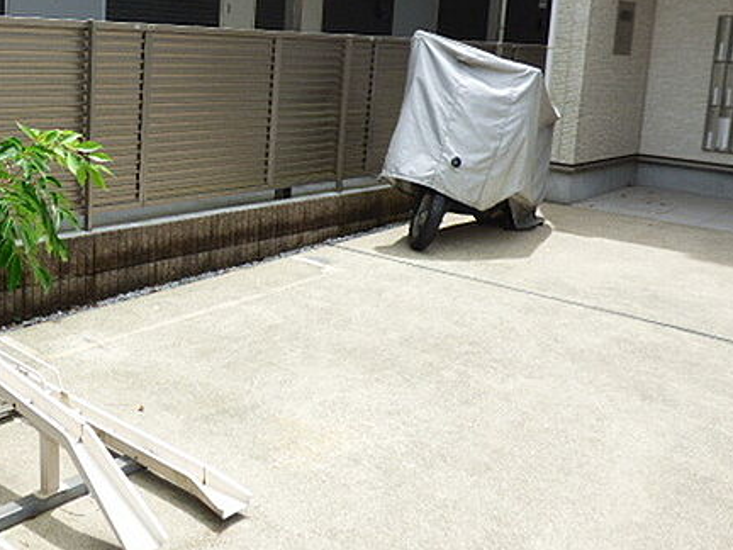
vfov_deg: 33.3
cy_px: 185
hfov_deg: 42.7
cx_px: 199
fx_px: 911
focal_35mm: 43
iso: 100
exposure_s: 1/400
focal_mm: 5.04
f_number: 3.2
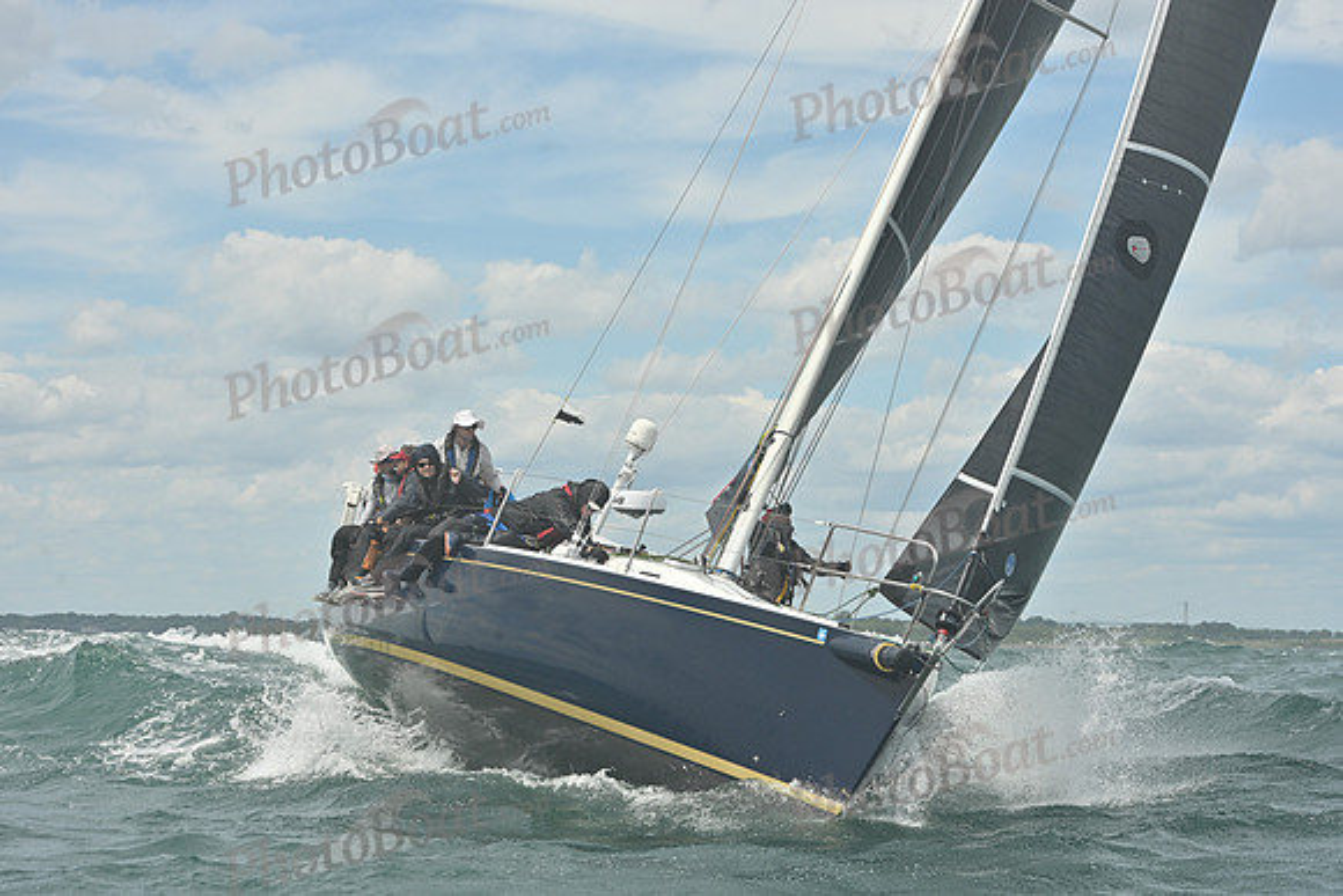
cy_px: 448
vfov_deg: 14.0
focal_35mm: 98
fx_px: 3657
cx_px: 672
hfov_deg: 20.8
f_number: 11
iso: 320
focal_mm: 98
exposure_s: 1/1250
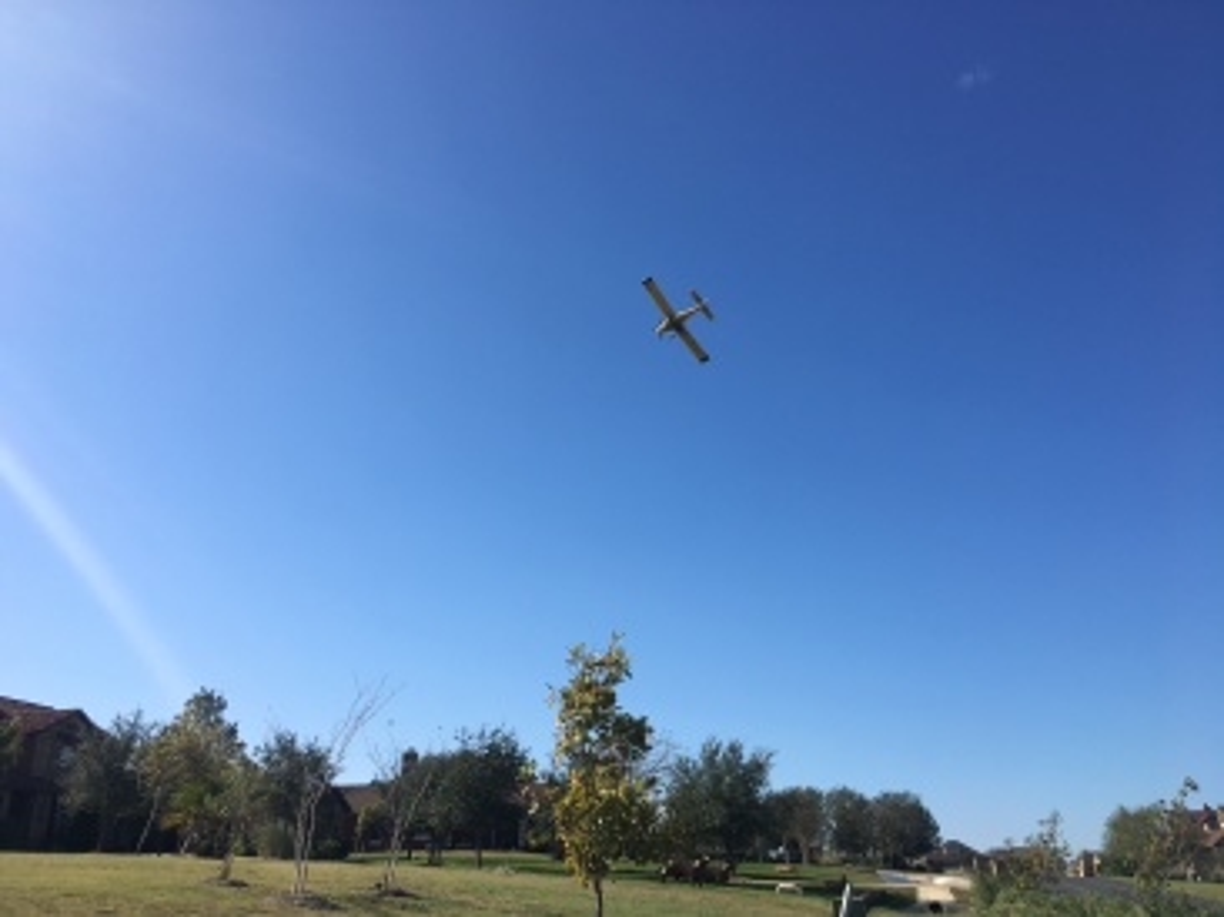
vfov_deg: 48.2
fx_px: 1025
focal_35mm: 29
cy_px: 458
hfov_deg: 61.7
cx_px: 612
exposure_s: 1/1637
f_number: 2.2
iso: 25
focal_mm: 4.15
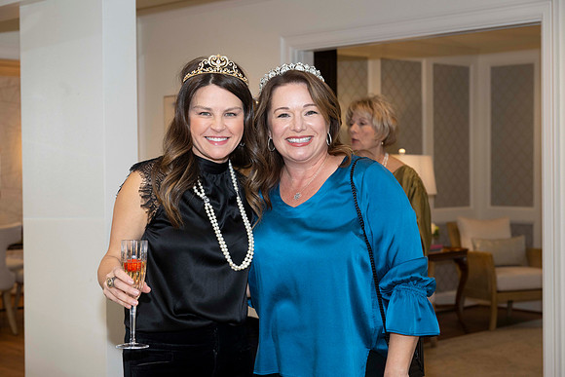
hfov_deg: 34.5
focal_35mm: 58
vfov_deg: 23.4
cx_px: 282
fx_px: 910
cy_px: 188
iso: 800
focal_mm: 58
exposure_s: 1/80
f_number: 5.6
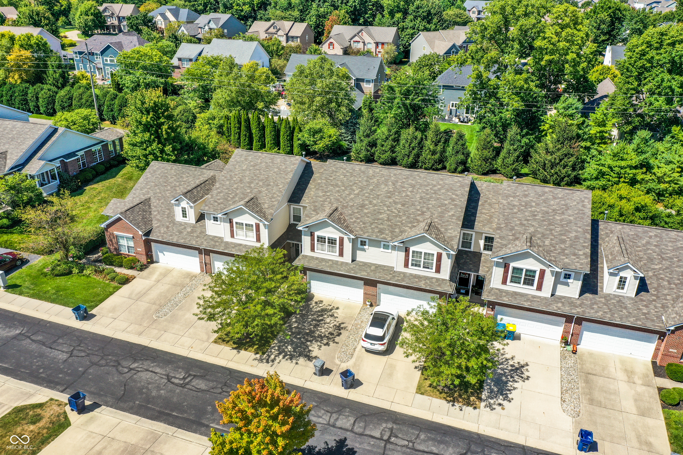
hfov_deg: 65.5
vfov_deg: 46.4
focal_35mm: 28
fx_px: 531
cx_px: 342
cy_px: 228
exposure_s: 1/400
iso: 100
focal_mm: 10.26
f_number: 5.6
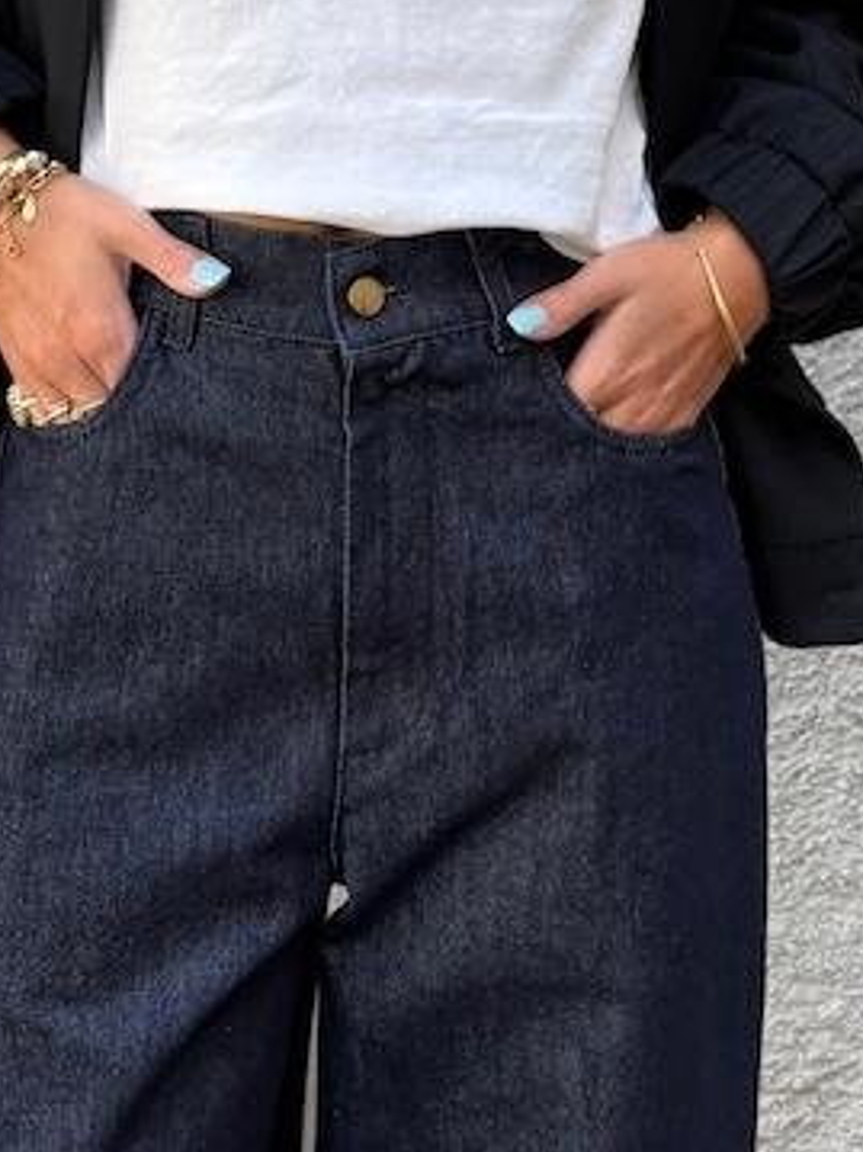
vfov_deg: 26.7
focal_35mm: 71
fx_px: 2362
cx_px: 305
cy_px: 185
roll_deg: +2.7
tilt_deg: -9.9
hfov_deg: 20.7
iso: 40
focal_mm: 5.96
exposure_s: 1/235
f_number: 1.6
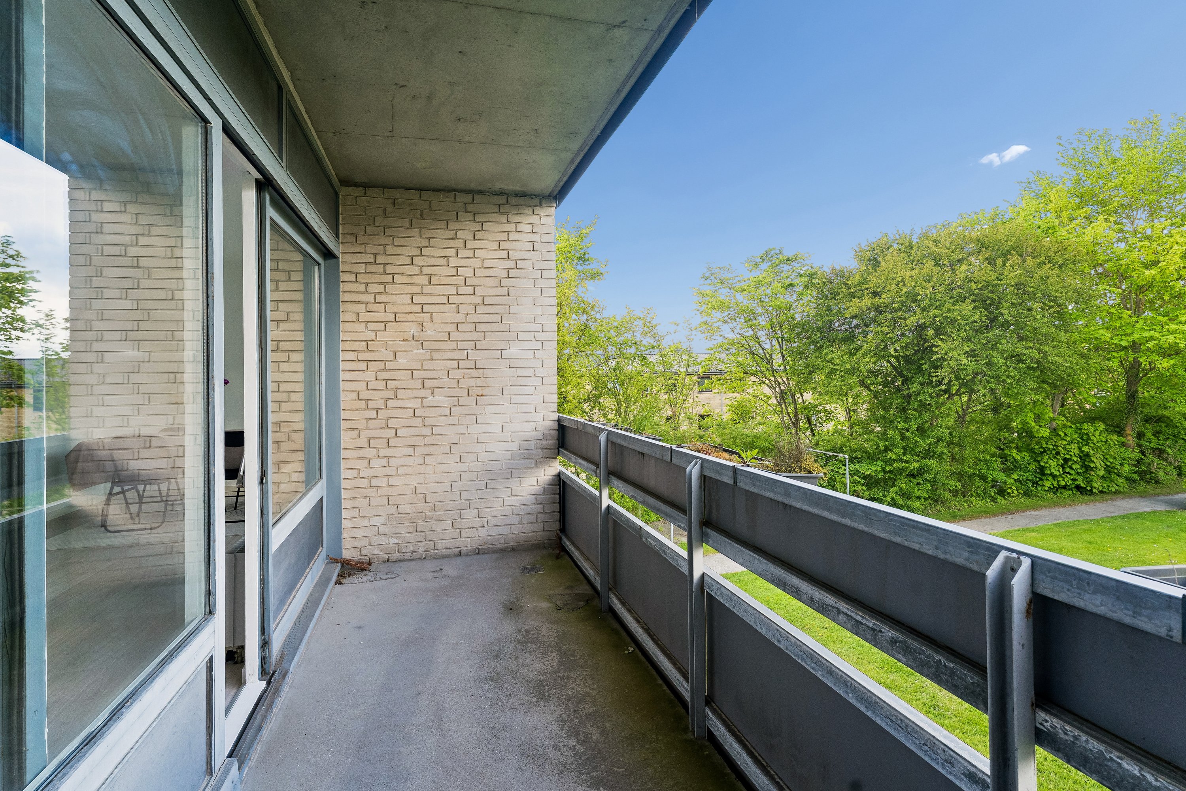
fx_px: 563
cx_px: 593
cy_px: 396
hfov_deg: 92.9
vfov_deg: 70.1
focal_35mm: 17
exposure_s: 1/160
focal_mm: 17.1
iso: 800
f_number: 8
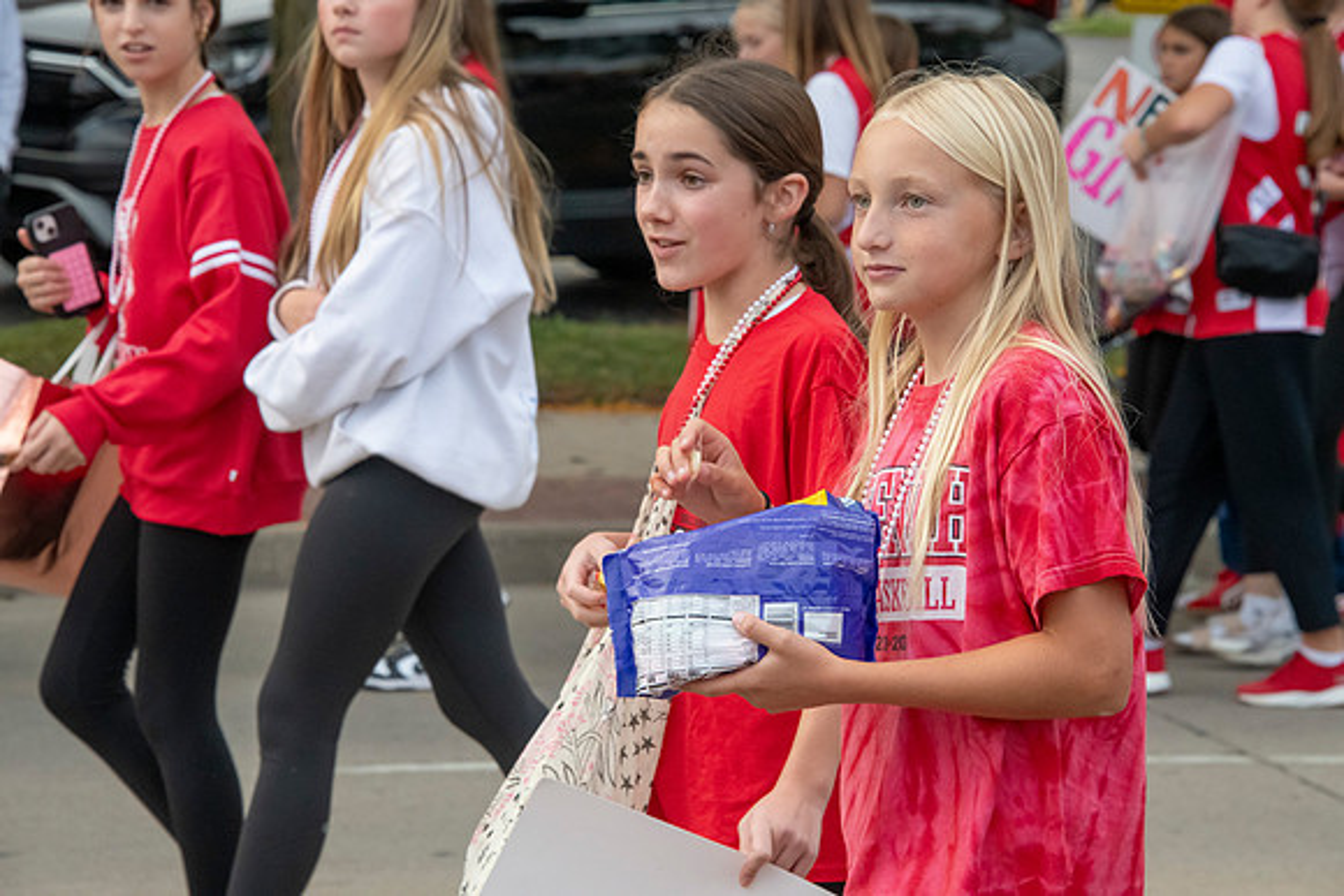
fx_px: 6348
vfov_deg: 8.1
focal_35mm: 170
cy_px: 448
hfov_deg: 12.1
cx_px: 672
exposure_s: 1/400
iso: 3200
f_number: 11
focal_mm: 170
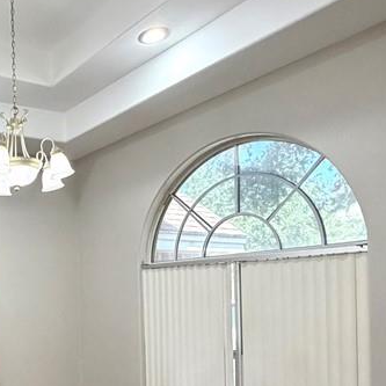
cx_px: -17
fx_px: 479
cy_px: 299
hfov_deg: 38.0
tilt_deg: +0.0
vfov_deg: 42.2
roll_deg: +1.2
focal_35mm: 38
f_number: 2.2
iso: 320
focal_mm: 2.22
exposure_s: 1/120
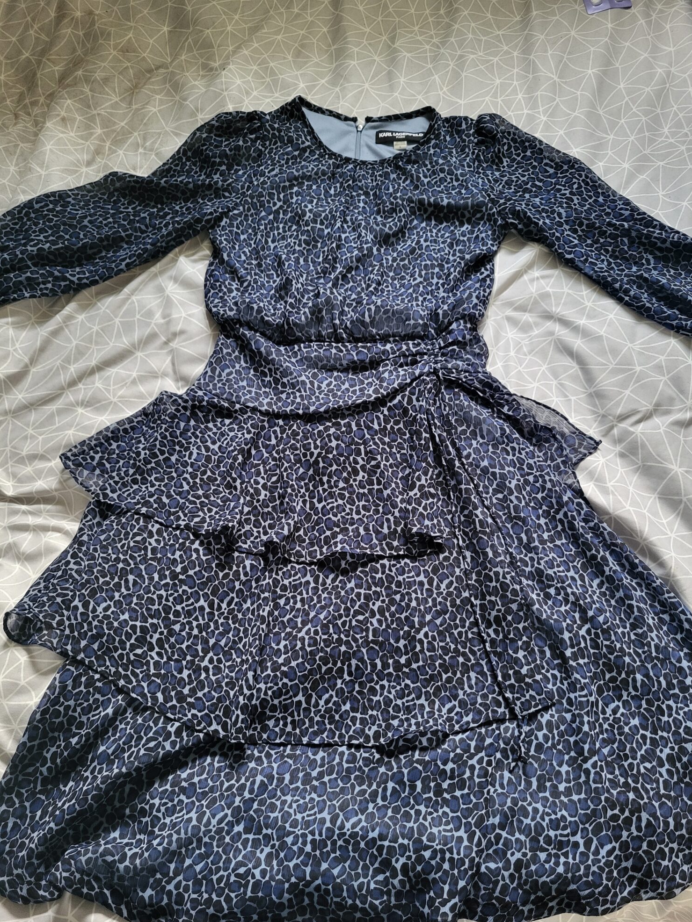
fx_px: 720
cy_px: 478
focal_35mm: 27
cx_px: 358
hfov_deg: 51.3
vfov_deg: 65.3
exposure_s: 1/24
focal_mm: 5.4
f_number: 1.8
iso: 500
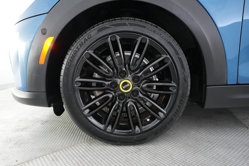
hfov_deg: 73.8
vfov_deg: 53.1
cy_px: 83
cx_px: 124
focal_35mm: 24
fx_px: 166
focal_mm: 24
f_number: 2.8
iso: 8000
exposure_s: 1/160
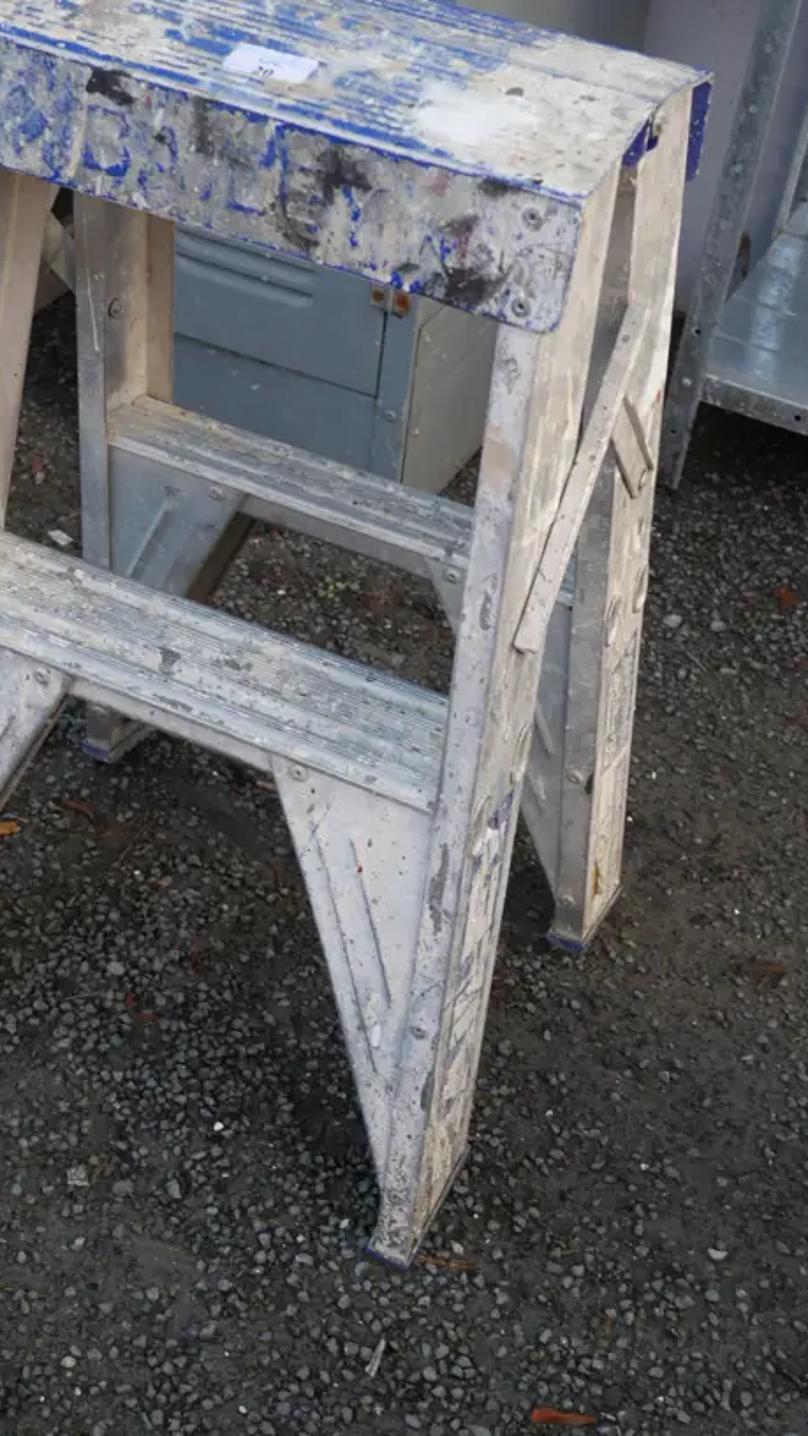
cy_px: 627
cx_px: 405
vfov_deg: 39.8
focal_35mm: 52
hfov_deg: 23.1
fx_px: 1979
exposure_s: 1/80
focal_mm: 19
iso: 200
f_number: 4.1
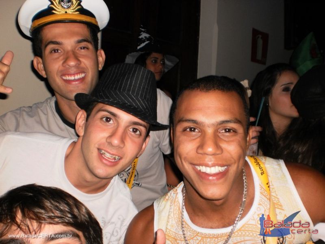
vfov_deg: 39.7
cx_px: 162
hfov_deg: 51.4
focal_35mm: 36
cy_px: 122
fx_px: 338
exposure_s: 1/30
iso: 125
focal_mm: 6.3
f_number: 3.1
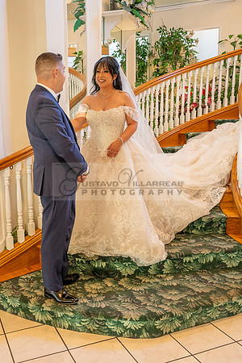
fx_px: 363
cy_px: 182
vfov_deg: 53.1
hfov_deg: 36.4
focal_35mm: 36
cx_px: 78
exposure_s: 1/160
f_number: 2.8
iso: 1000
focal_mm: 24
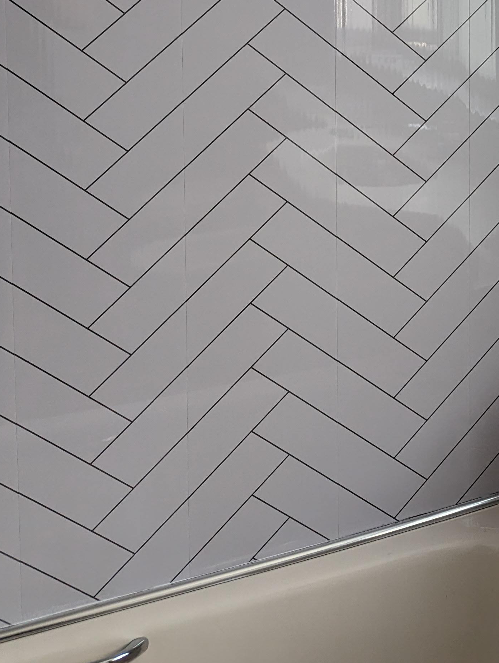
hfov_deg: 25.9
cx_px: 524
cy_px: -44
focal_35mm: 53
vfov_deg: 32.3
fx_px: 1016
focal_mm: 6.81
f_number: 1.85
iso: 91
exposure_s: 1/385
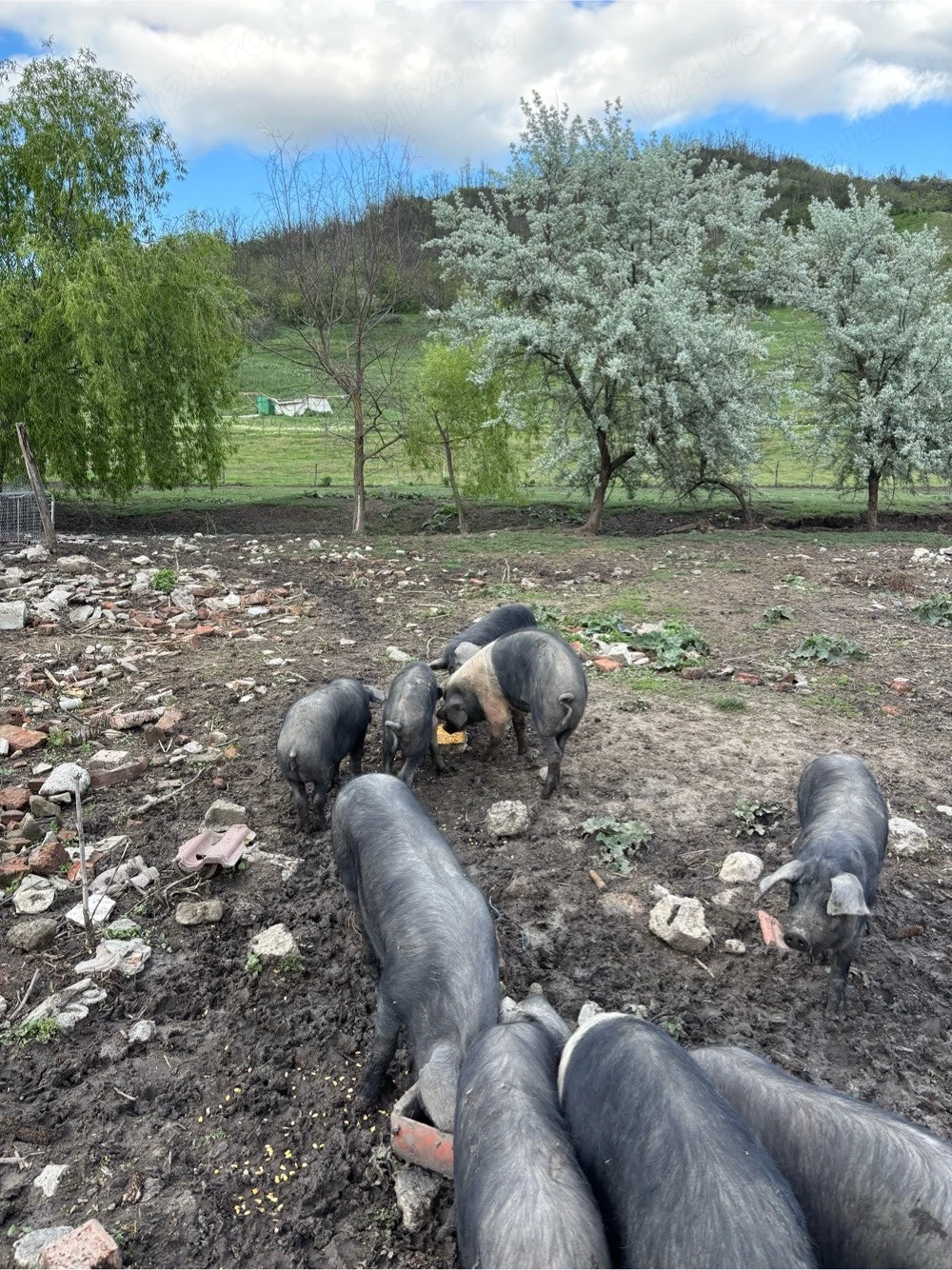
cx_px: 476
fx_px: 954
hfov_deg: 53.0
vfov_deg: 67.3
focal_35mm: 26
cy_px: 635
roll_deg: -1.0
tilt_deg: -11.8
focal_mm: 5.96
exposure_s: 1/256
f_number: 1.6
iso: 40
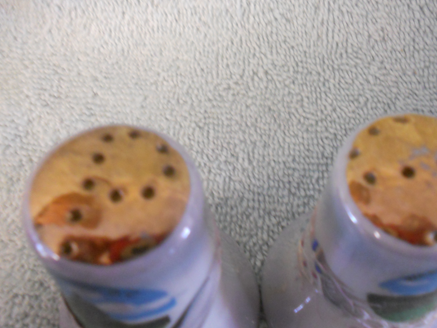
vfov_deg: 32.1
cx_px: 265
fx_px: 568
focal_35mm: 45
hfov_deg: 41.9
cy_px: 188
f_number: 3.5
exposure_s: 1/13
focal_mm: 5.8
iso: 400
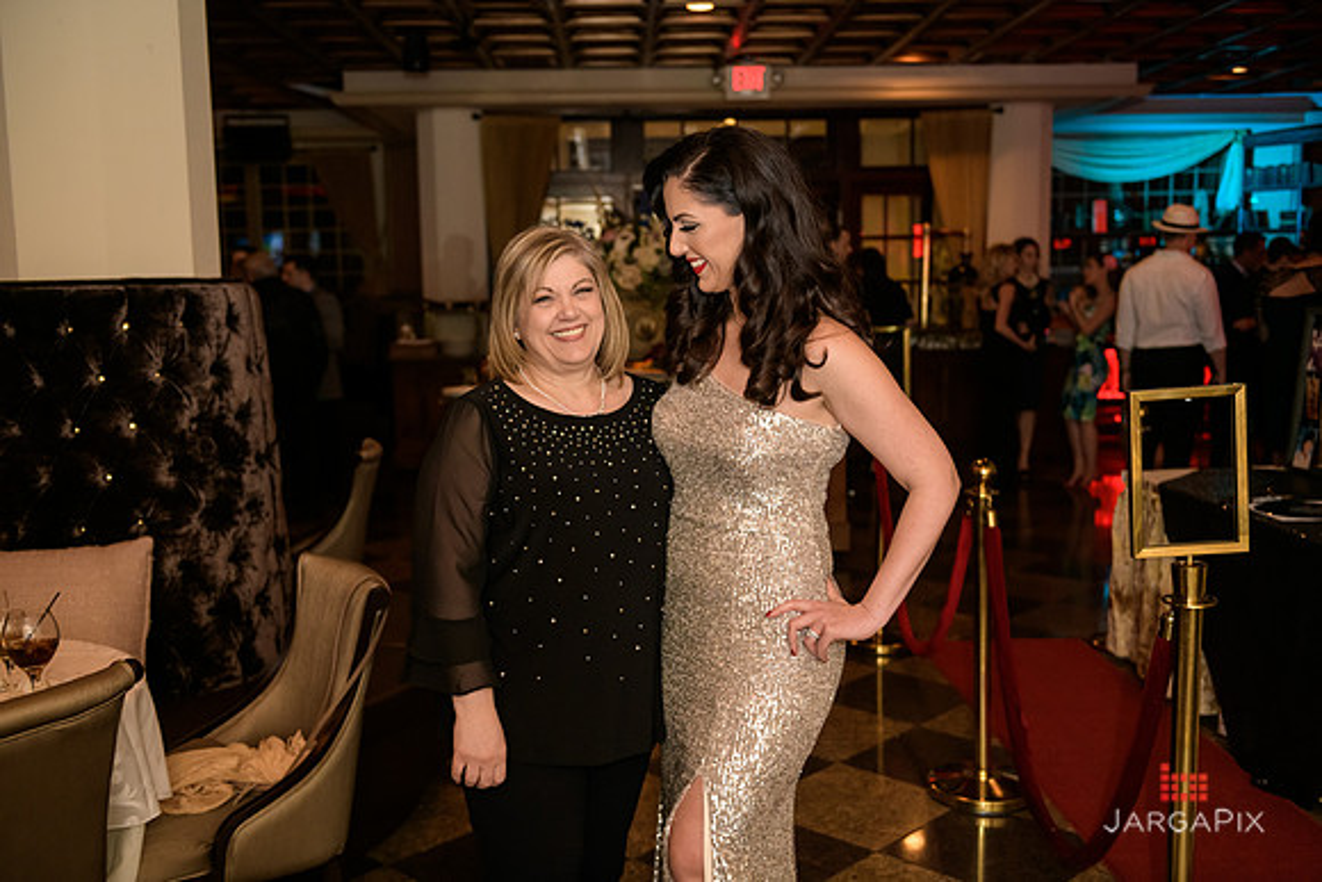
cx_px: 661
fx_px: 1322
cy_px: 441
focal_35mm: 36
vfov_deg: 36.9
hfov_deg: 53.1
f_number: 3.2
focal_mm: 36
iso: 1600
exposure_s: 1/125
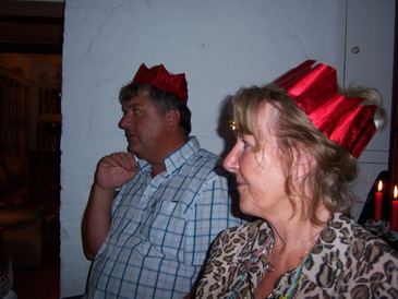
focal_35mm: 36
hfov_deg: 51.3
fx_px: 414
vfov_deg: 39.7
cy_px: 150
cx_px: 199
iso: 80
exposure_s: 1/60
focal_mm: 7.5
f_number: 2.8
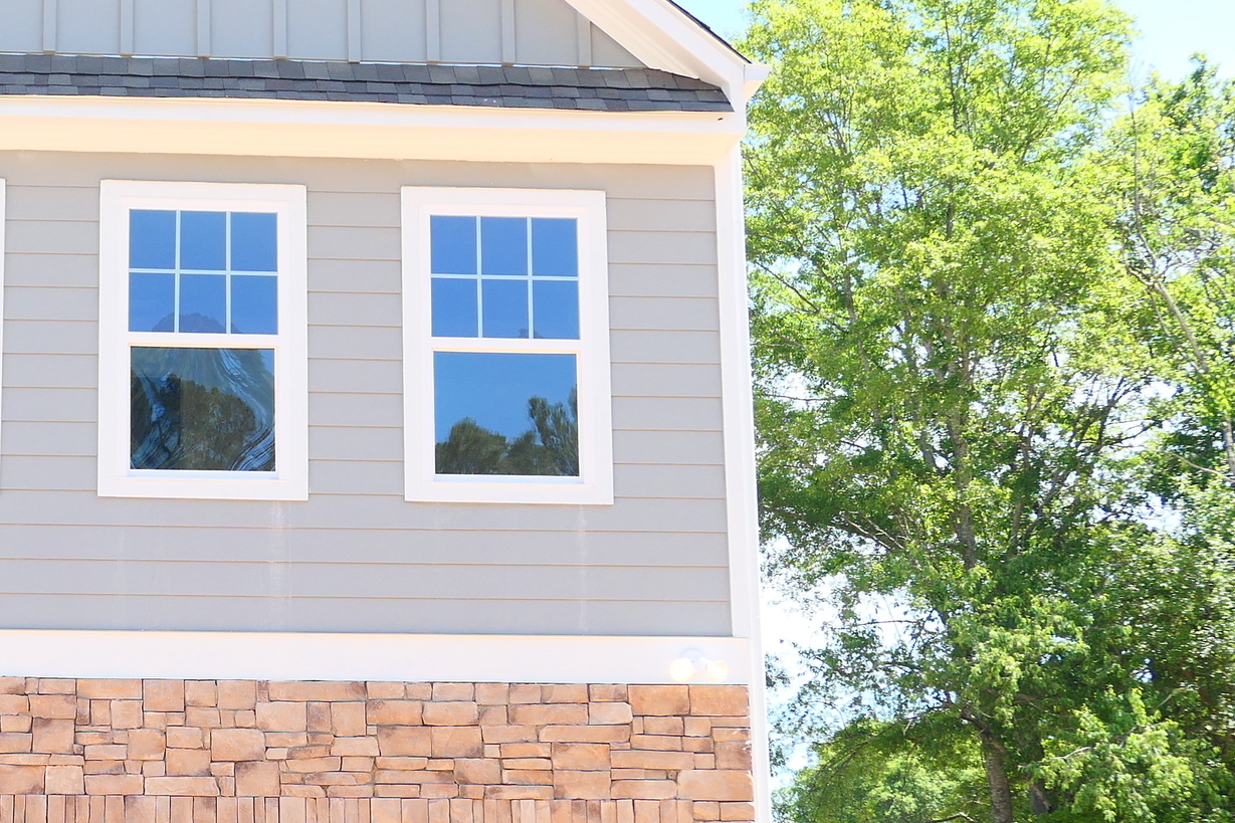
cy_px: 542
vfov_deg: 18.1
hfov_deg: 26.1
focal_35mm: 75
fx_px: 2572
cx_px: 122
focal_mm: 11.1
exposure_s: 1/640
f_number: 2.8
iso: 125
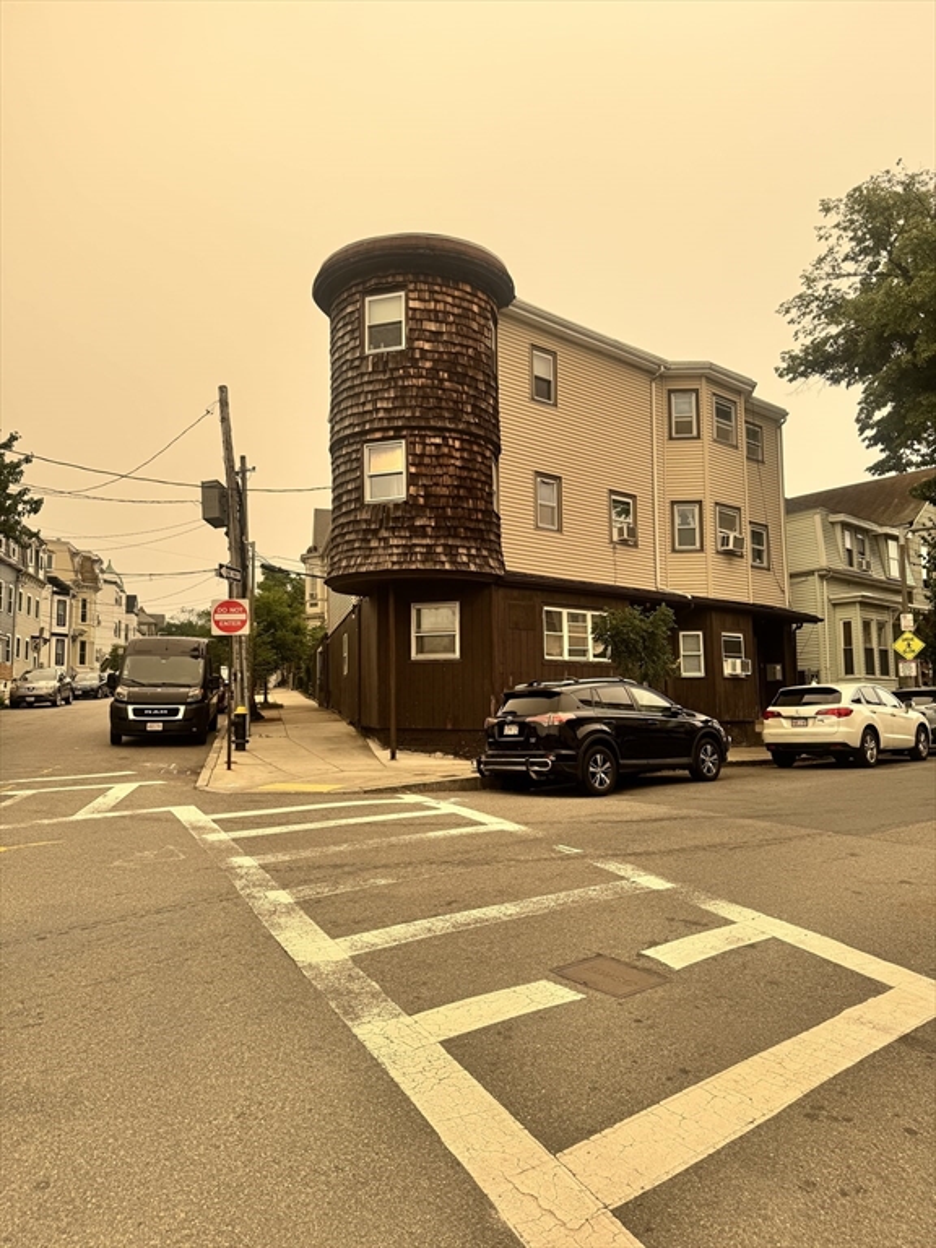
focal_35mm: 24
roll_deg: +0.4
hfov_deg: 56.8
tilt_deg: +5.3
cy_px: 624
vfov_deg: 71.6
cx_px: 468
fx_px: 865
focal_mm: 6.76
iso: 80
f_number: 1.78
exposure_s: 1/2174
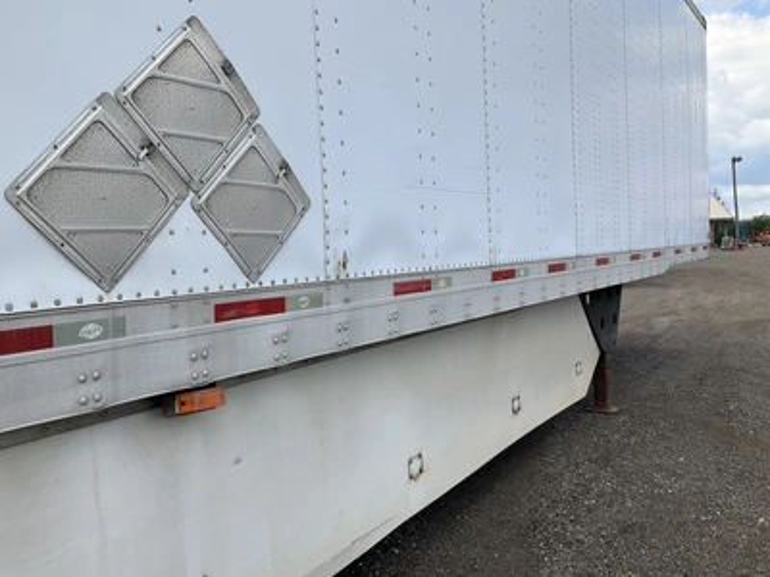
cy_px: 288
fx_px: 645
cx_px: 385
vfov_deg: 48.2
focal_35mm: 29
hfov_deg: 61.7
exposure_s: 1/1121
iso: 25
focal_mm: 3
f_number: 1.8
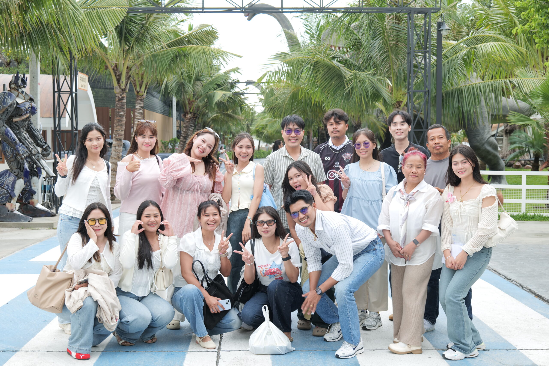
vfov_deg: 27.0
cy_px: 183
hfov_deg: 39.6
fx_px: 762
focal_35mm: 50
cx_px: 274
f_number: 5.3
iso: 160
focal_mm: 50
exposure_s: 1/60
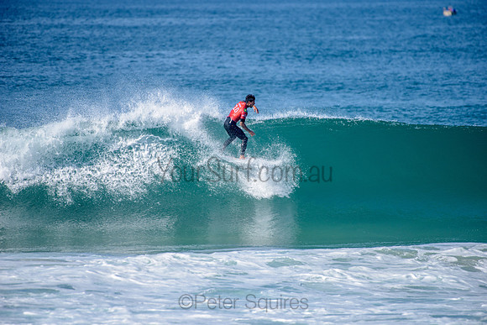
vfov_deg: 2.8
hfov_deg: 4.1
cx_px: 244
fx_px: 6765
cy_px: 162
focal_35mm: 500
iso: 160
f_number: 5.6
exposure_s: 1/2000
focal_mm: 500
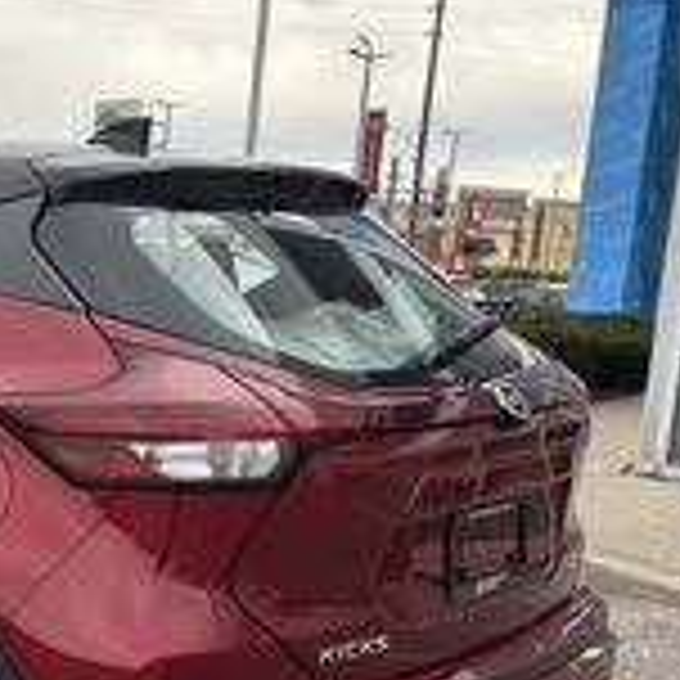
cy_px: 466
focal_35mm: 64
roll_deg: -2.6
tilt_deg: -10.2
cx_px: -144
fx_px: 1422
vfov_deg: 26.7
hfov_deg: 24.3
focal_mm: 5.96
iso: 50
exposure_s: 1/442
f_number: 1.6
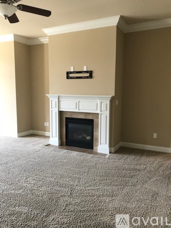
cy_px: 114
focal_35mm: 28
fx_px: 184
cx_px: 86
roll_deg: +0.2
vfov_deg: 63.5
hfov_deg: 49.7
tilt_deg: -7.4
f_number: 1.8
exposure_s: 1/30
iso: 40
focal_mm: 3.99
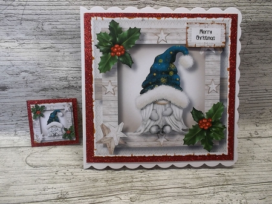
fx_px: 228
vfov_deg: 48.2
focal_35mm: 29
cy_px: 102
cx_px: 136
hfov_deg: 61.7
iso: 118
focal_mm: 4.1
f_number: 3.3
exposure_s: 1/30
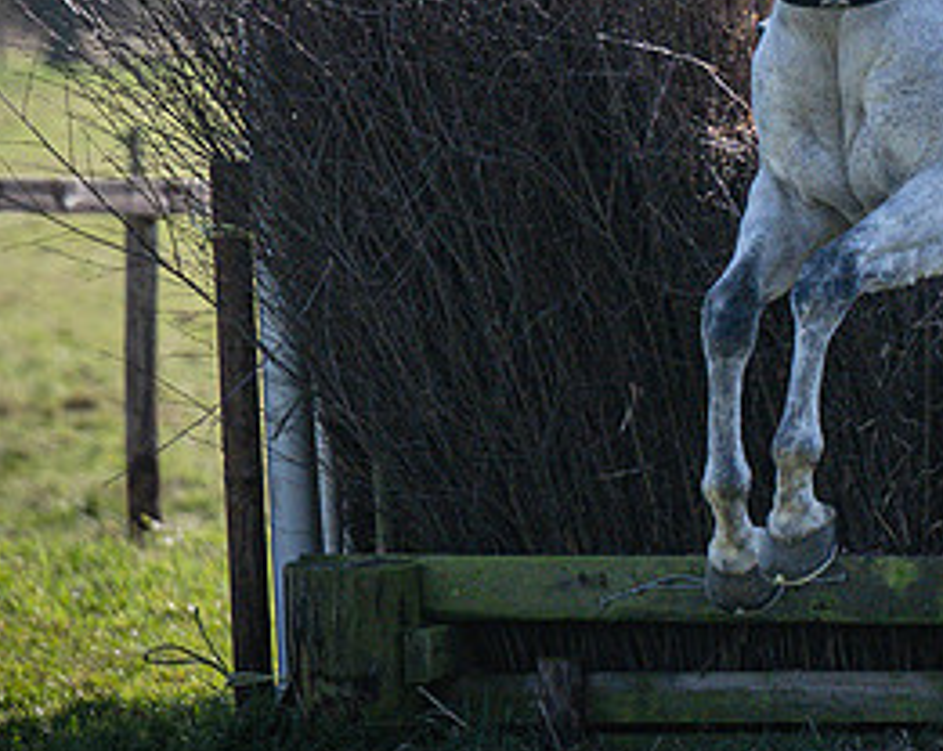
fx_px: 21848
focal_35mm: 784
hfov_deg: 2.5
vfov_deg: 2.0
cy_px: -299
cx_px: 1021
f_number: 2.8
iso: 400
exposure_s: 1/6400
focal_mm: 145
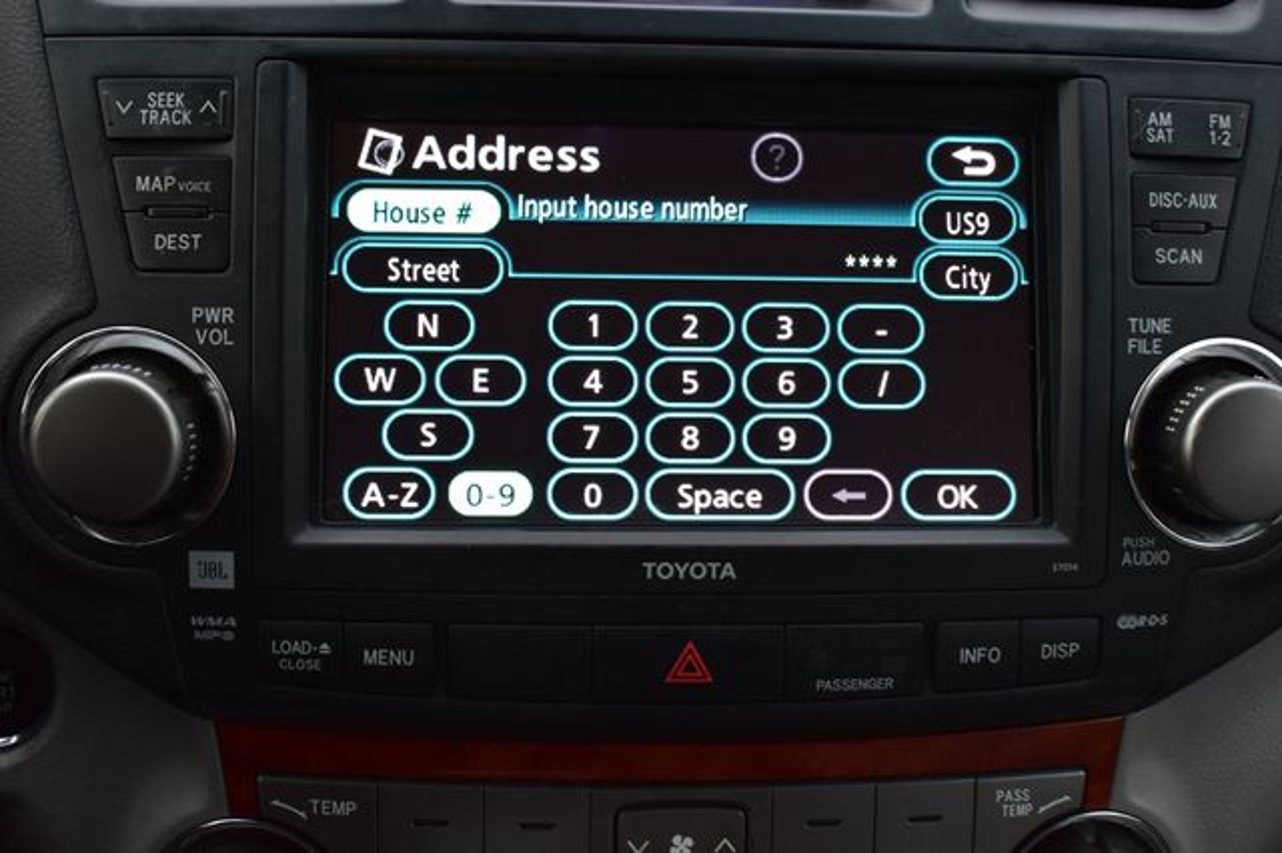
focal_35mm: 44
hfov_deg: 45.0
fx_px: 1548
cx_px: 641
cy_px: 426
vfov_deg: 30.8
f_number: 6.3
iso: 1100
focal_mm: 29
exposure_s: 1/15
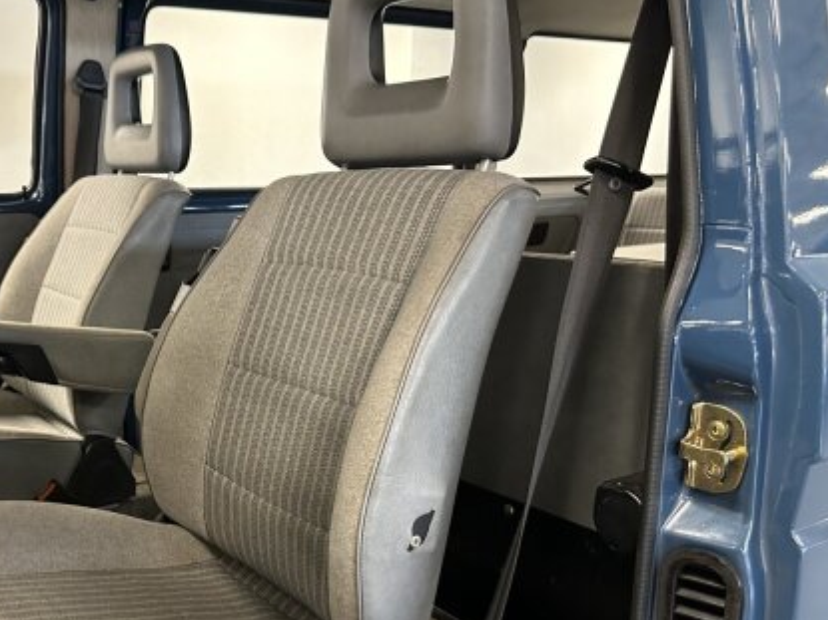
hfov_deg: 48.7
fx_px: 885
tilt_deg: -16.8
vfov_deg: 38.3
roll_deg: +0.9
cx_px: 237
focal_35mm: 37
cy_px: 409
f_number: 1.78
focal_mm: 6.86
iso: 640
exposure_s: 1/60
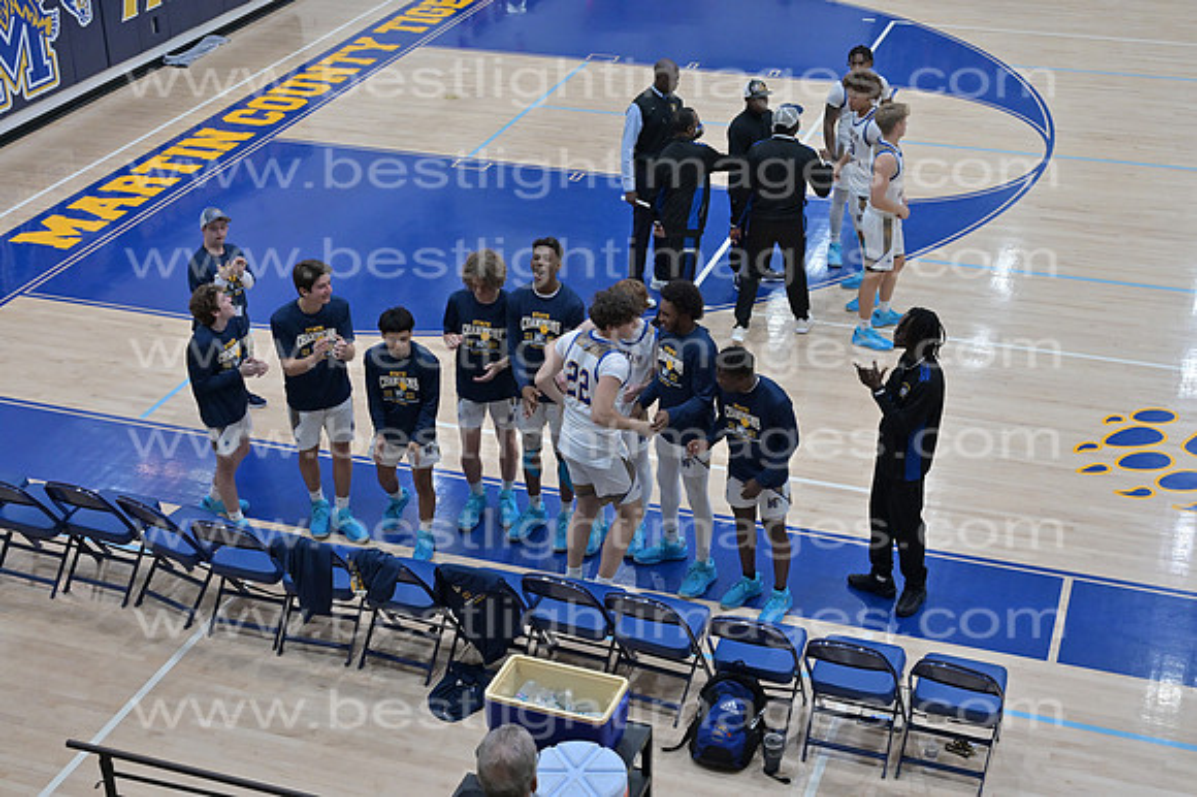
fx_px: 1661
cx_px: 598
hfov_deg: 39.6
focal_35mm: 50
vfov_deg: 27.0
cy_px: 398
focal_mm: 50
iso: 3200
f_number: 4
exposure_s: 1/400
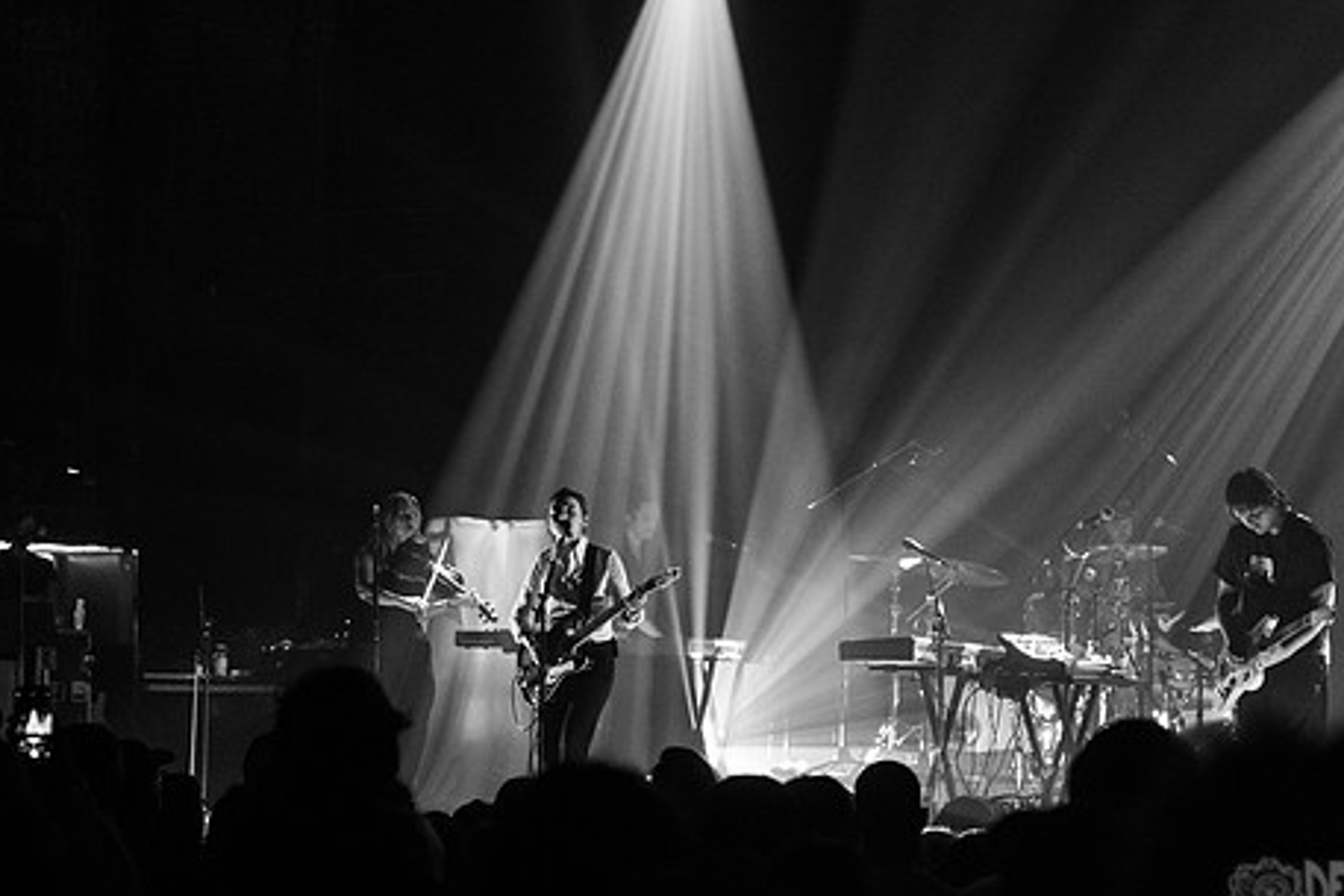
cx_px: 469
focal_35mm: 115
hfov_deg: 17.7
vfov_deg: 11.9
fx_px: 4294
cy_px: 417
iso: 2000
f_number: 3.2
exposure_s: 1/60
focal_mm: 70
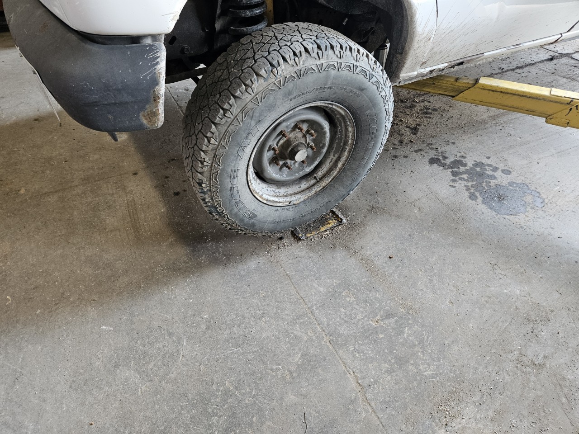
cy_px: 217
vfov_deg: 58.9
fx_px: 385
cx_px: 290
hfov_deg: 73.9
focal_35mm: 23
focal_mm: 5.4
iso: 250
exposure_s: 1/120
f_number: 1.8
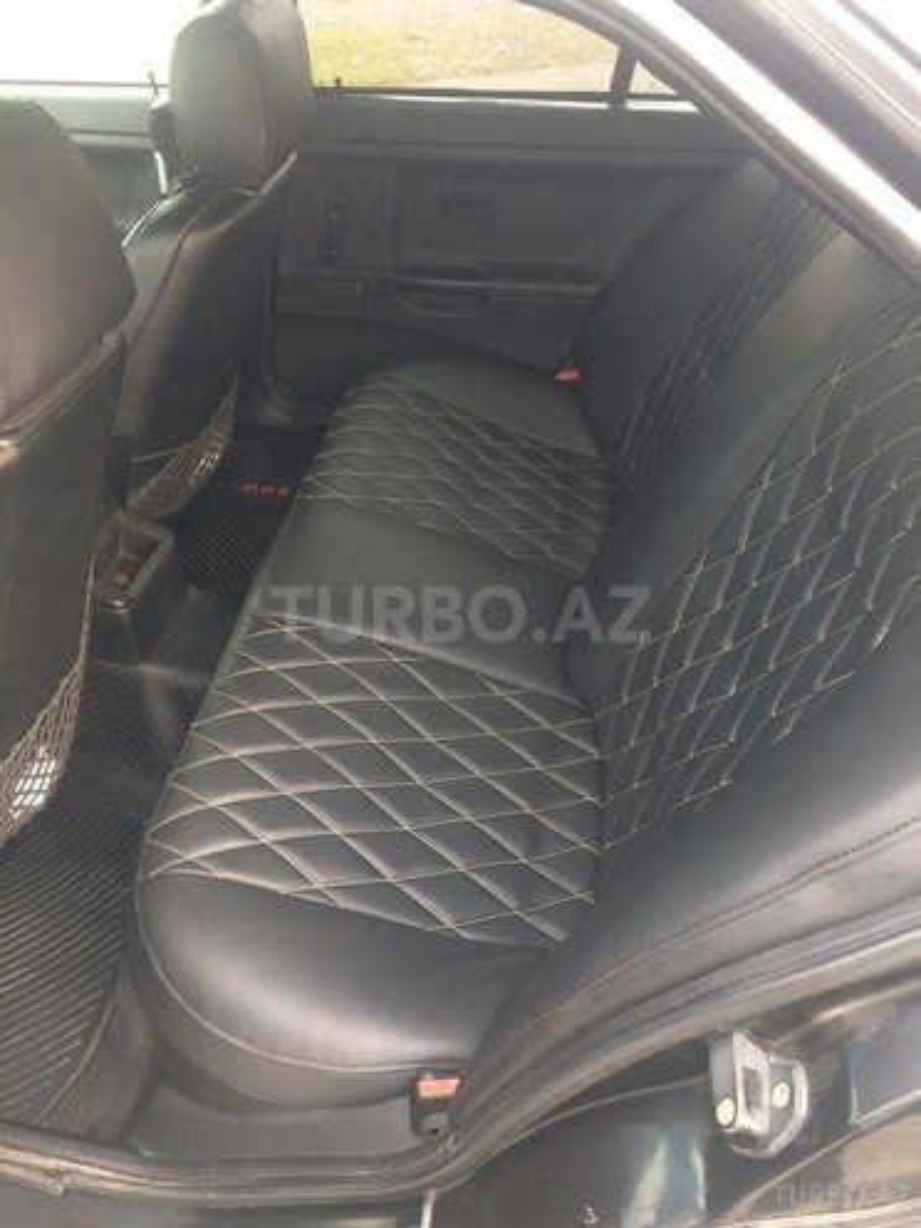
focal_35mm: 29
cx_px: 460
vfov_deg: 61.7
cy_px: 614
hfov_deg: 48.2
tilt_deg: -37.5
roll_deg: -2.5
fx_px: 1029
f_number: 2.2
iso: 125
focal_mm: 4.15
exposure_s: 1/33
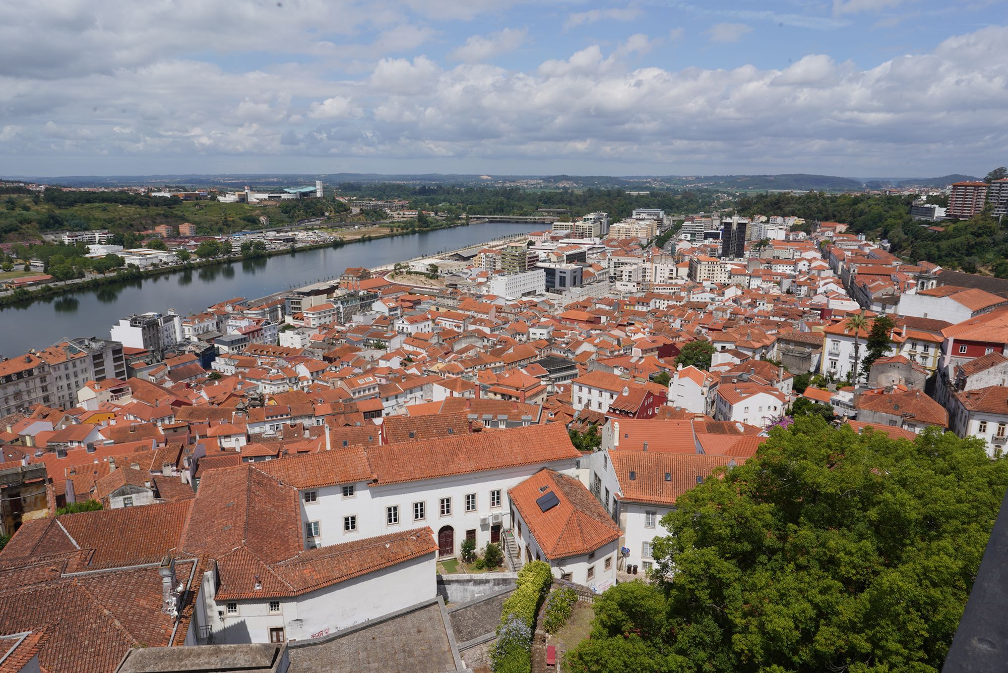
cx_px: 504
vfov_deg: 53.1
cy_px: 336
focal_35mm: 24
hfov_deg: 73.7
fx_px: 672
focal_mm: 24
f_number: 20
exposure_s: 1/100
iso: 100
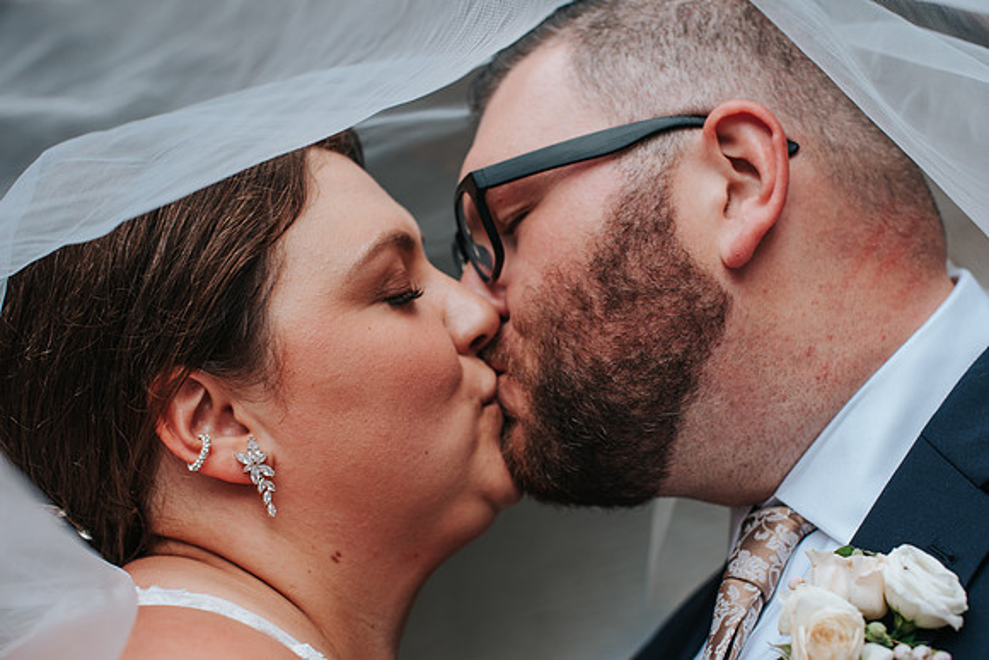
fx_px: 1374
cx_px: 494
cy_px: 330
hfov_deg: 39.6
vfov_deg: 27.0
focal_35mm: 50
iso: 180
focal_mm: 50
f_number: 4
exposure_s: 1/250
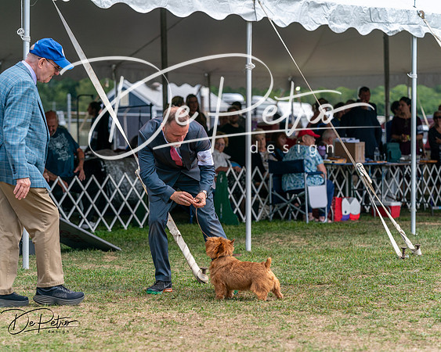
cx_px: 220
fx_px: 1631
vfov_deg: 12.3
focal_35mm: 125
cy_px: 176
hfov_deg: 15.4
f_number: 4
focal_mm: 111
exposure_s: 1/2500
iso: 400
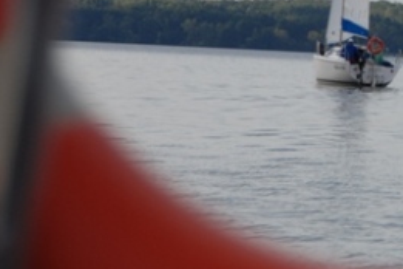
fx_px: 6049
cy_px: -57
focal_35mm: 540
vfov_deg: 2.5
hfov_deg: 3.8
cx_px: 478
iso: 200
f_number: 6
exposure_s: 1/500
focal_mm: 125
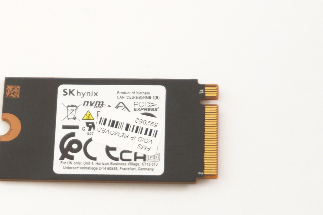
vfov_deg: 10.2
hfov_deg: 15.3
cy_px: 130
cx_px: 95
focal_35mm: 134
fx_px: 1201
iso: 500
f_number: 5.6
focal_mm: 47
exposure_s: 1/13
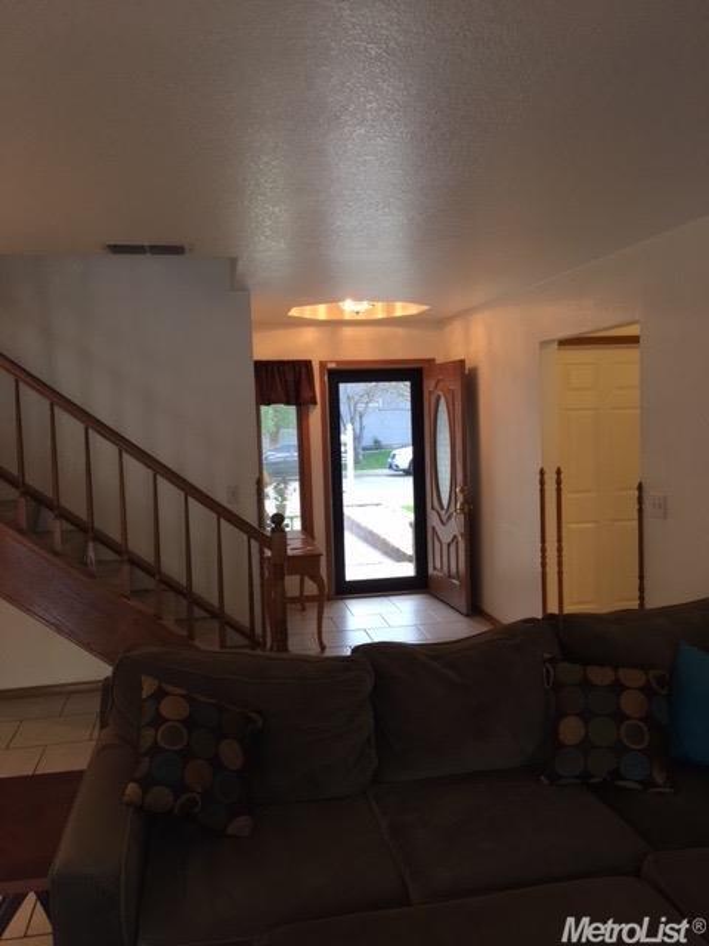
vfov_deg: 61.7
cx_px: 354
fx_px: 792
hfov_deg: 48.2
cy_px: 473
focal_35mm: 29
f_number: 2.2
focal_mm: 4.15
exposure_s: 1/30
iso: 32
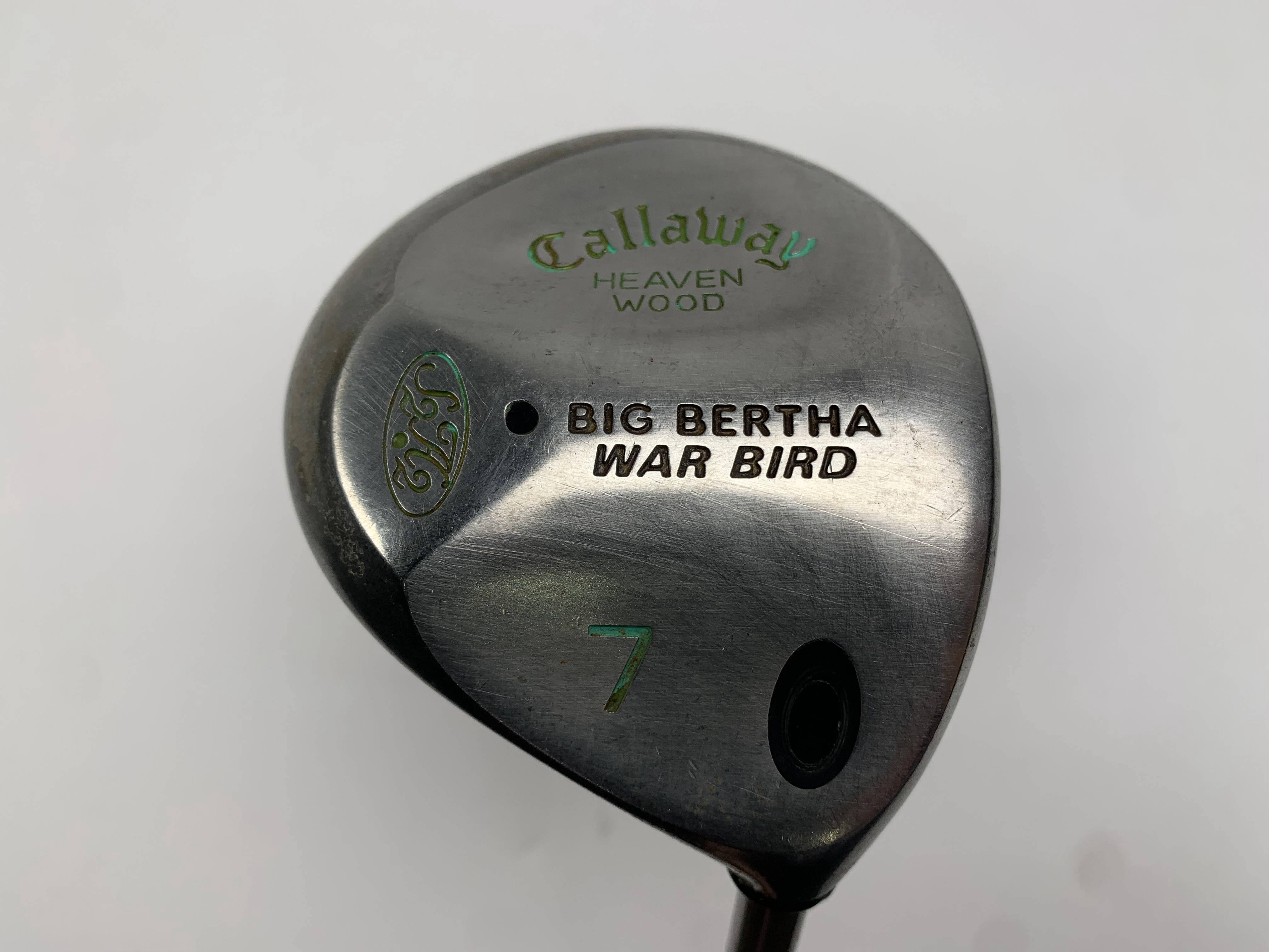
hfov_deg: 67.3
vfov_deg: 53.1
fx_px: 953
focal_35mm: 26
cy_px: 476
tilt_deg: -78.3
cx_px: 634
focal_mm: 4.25
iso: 25
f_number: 1.8
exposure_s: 1/296
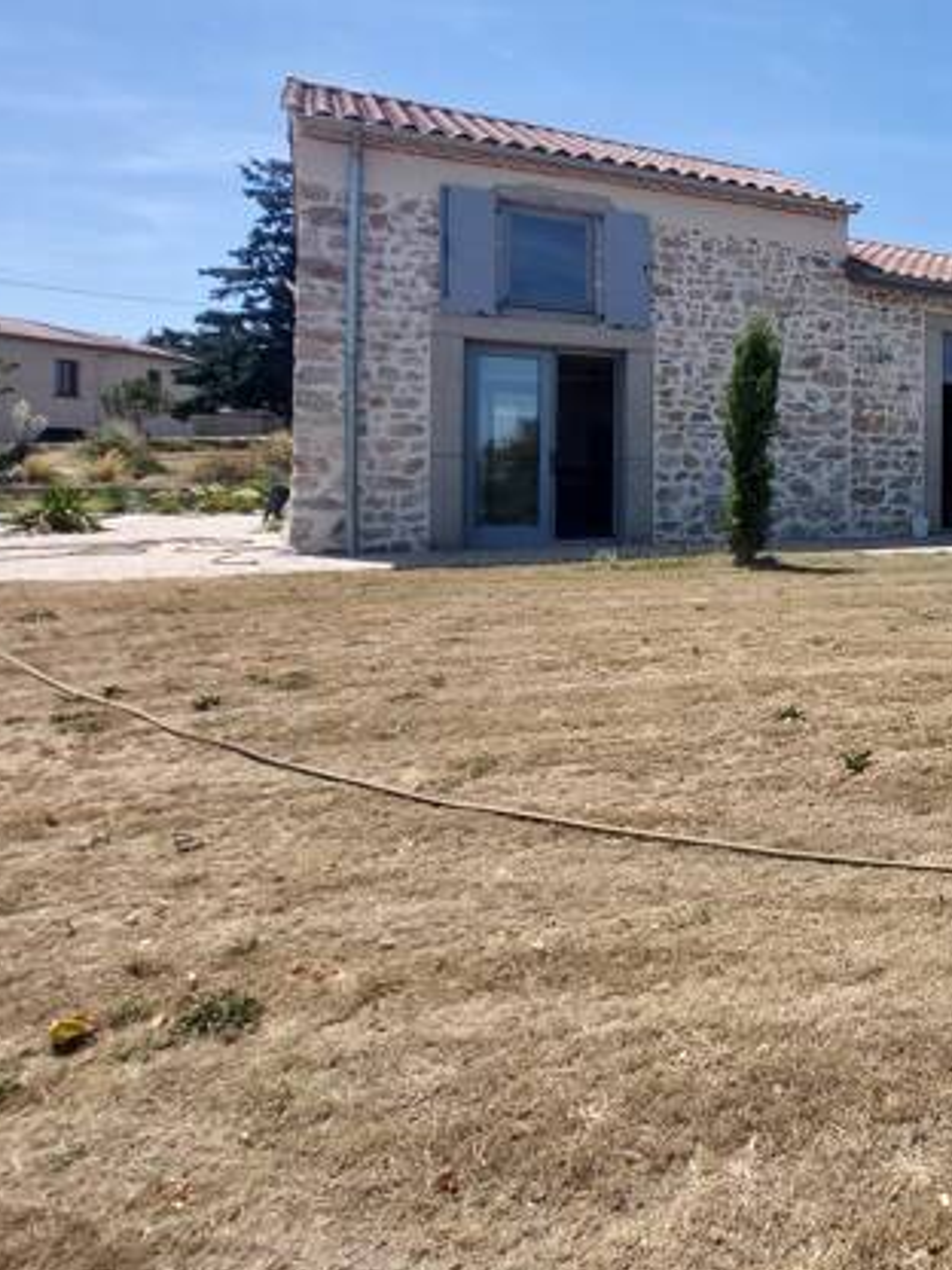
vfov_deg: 70.2
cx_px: 1074
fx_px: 880
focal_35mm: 24
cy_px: 461
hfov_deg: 42.8
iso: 50
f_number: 2.2
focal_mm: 1.74
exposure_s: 1/1663
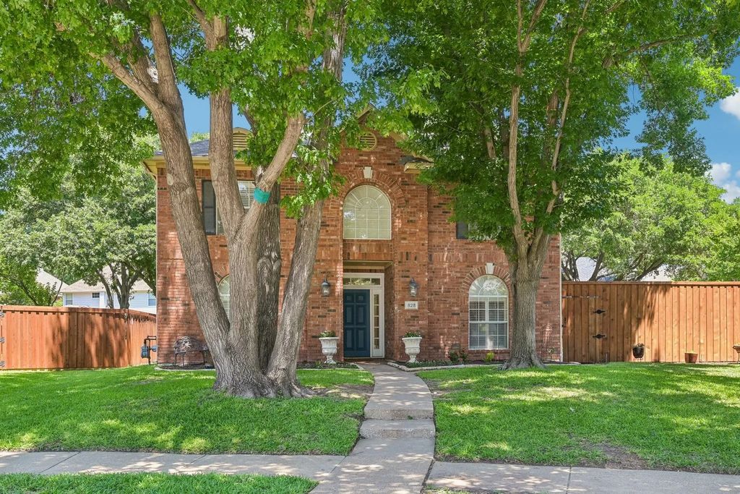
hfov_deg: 61.9
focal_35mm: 30
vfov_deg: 43.6
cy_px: 247
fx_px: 617
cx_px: 370
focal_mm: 30
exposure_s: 1/125
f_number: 8
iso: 400
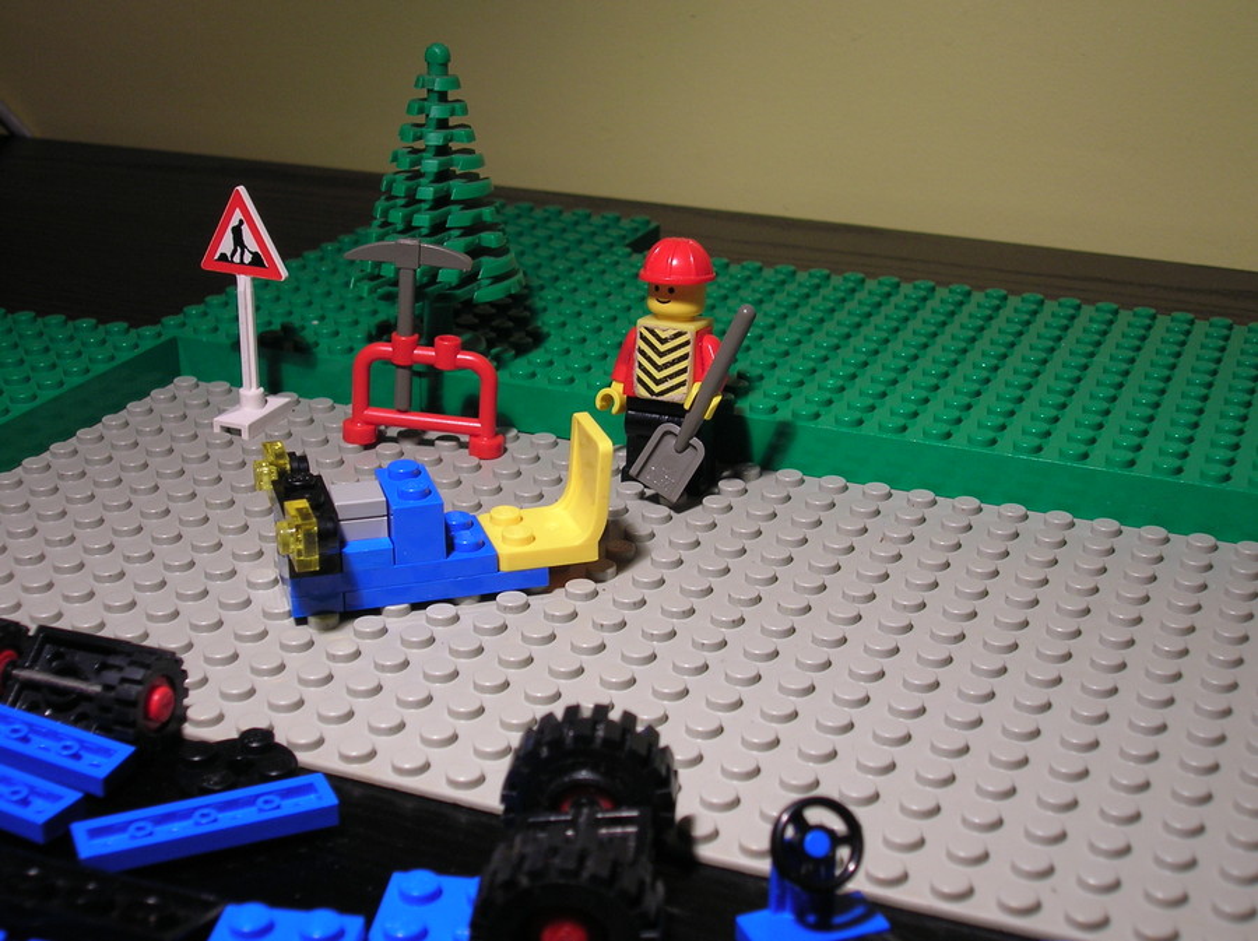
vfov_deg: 29.1
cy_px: 470
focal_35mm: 50
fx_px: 1815
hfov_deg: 38.2
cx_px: 629
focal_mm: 8.4
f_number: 3.3
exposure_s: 1/15
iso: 50
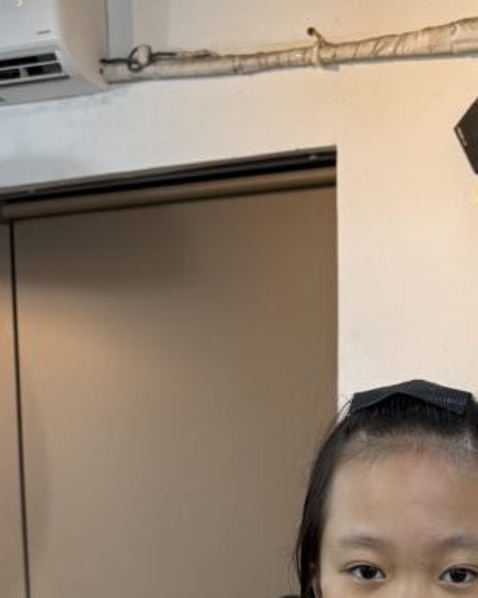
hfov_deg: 24.3
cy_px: 772
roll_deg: -1.5
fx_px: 1079
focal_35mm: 61
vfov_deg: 26.4
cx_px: 427
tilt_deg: -10.0
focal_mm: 6.76
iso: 125
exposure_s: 1/100
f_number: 1.78
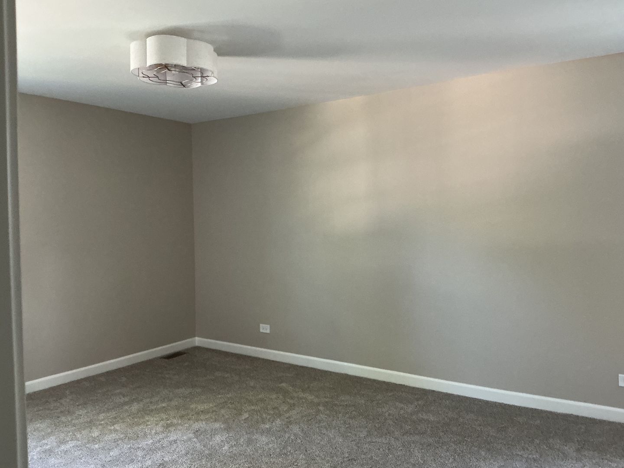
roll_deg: +0.9
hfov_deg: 61.7
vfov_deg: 48.2
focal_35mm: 29
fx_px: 523
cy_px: 234
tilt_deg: -1.2
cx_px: 312
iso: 200
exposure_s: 1/40
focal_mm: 3
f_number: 1.8
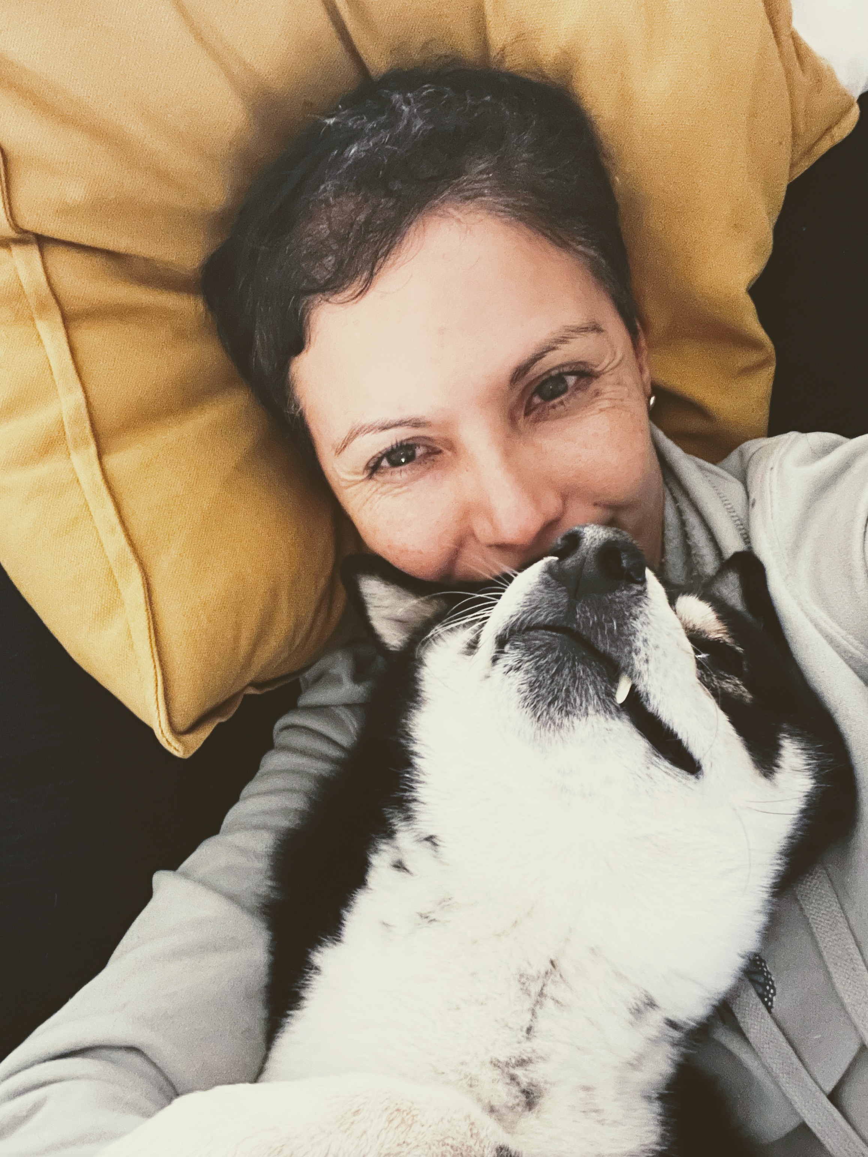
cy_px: 578
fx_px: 1003
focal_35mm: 30
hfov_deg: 46.8
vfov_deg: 60.0
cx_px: 434
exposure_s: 1/7
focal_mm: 2.71
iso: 800
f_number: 2.2
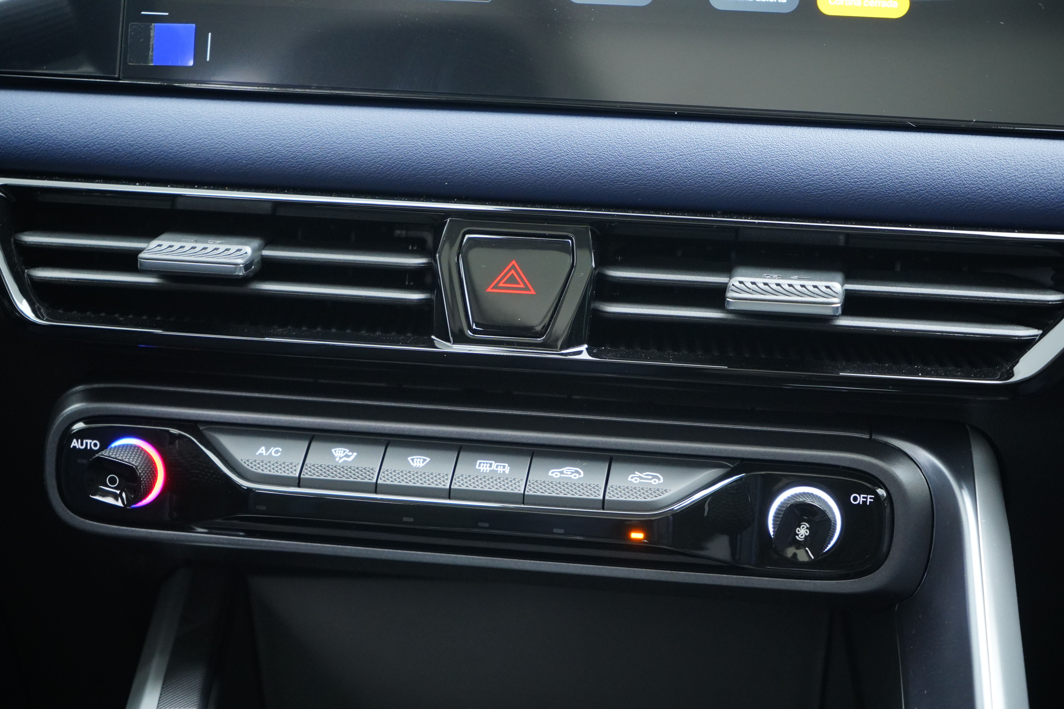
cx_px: 532
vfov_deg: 19.5
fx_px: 2069
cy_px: 354
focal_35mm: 70
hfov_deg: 28.8
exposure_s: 1/15
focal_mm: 70
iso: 2500
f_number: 5.6
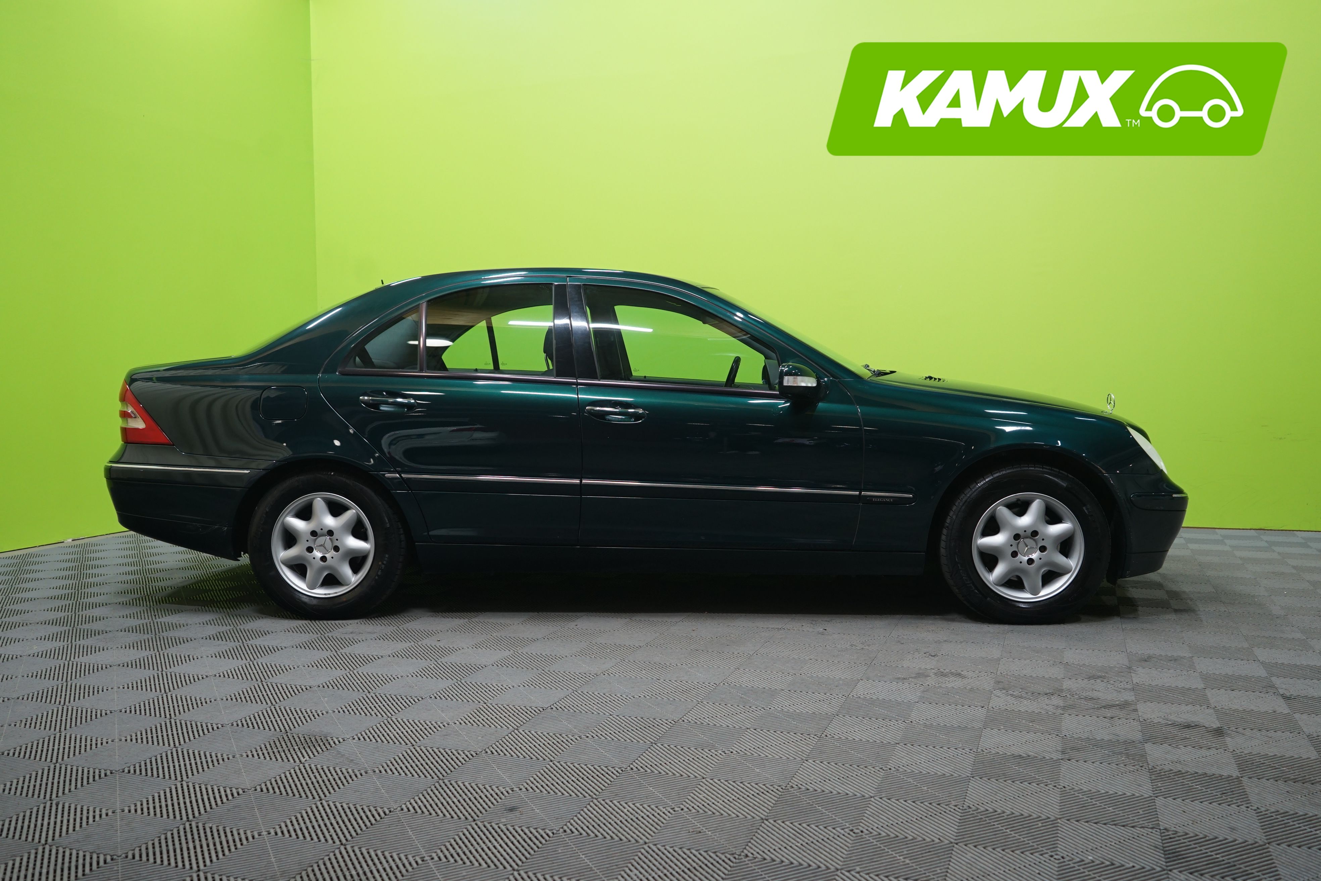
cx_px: 660
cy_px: 440
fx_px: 1137
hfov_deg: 60.3
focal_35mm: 31
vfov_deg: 42.3
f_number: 4.5
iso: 640
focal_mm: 31
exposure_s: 1/25
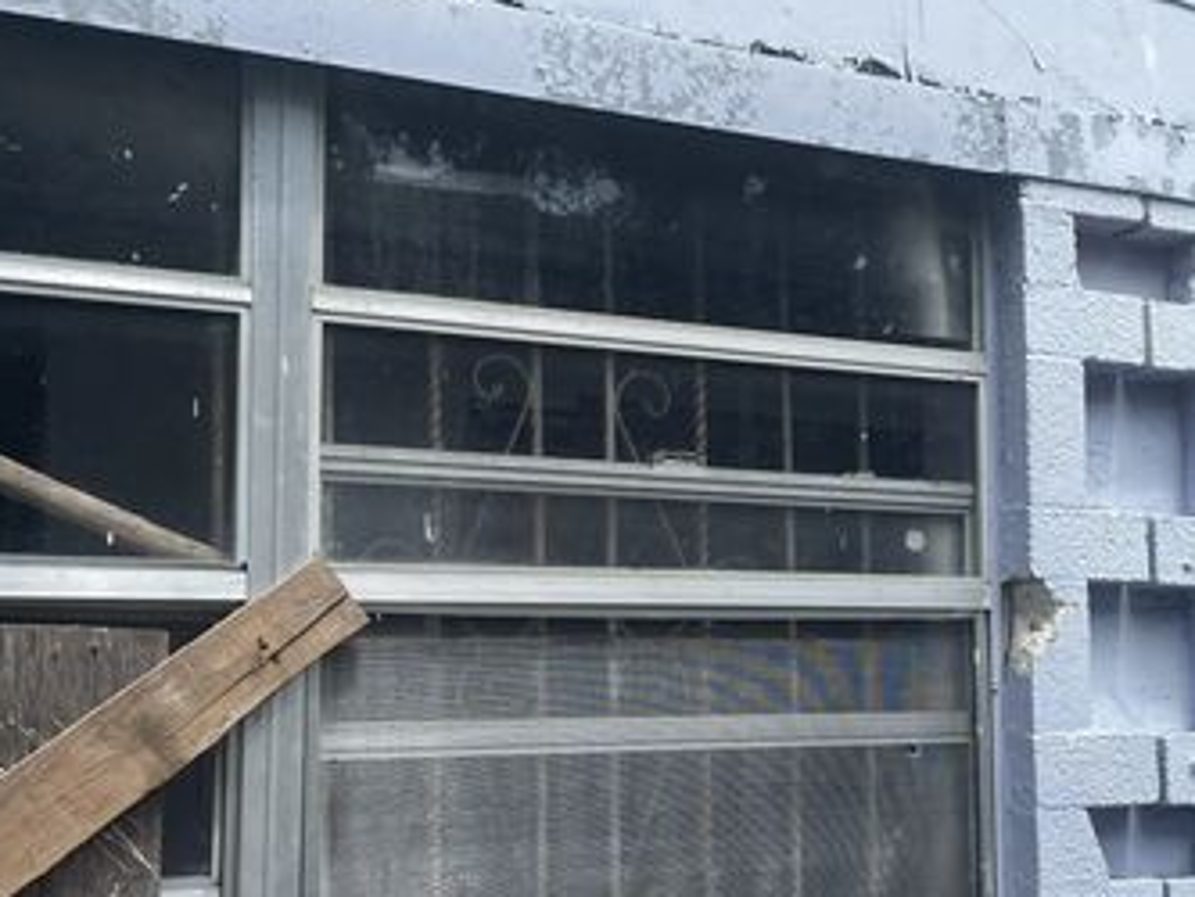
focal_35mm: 50
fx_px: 1727
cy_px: 556
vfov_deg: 29.0
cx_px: 883
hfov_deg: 37.3
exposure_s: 1/1335
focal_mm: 4.2
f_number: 1.6
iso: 32
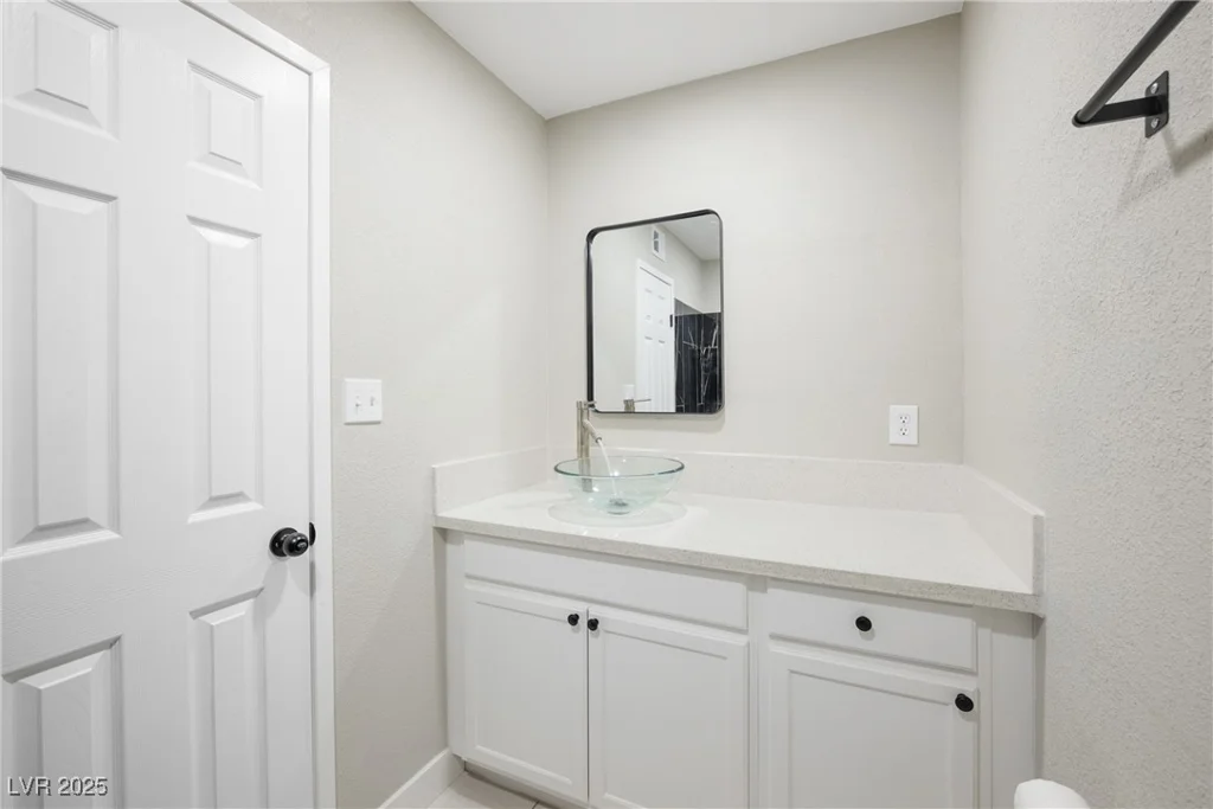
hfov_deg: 104.2
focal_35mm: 14
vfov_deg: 81.2
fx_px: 472
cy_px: 404
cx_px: 606
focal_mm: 14
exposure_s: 1.3
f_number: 9
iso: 100
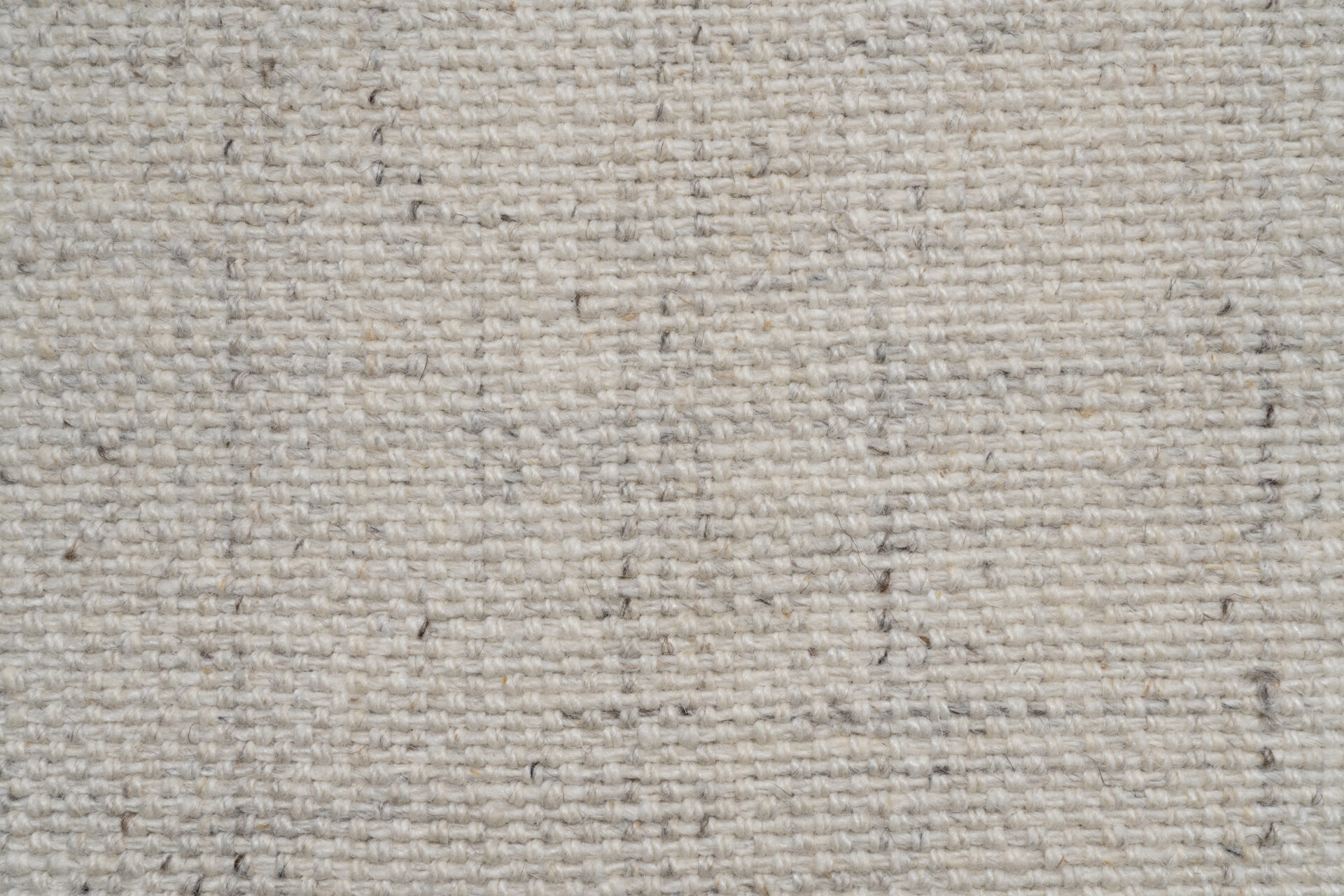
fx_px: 1157
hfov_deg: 60.3
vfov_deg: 42.3
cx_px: 672
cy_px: 448
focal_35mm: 31
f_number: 13
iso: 250
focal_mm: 31
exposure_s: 1/13
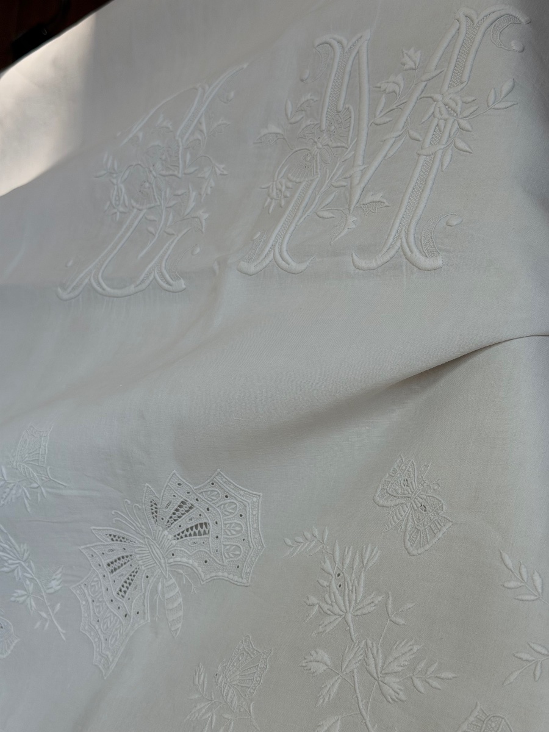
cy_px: 366
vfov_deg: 39.7
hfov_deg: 30.3
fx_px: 1015
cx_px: 274
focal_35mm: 48
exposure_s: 1/392
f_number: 1.78
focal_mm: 6.76
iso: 64
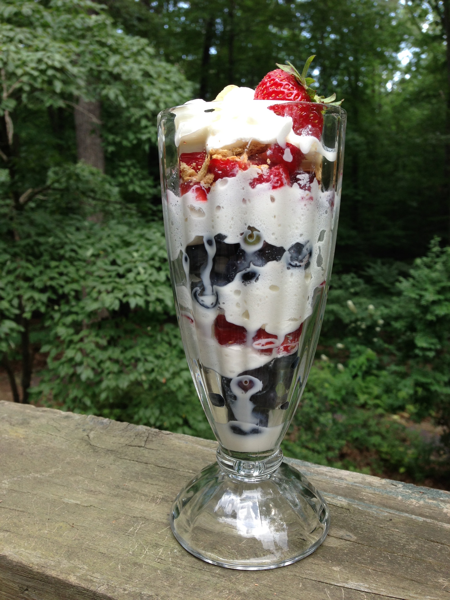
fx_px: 572
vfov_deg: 55.4
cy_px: 300
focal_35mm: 33
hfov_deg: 42.9
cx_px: 225
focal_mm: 4.13
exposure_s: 1/139
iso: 50
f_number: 2.4
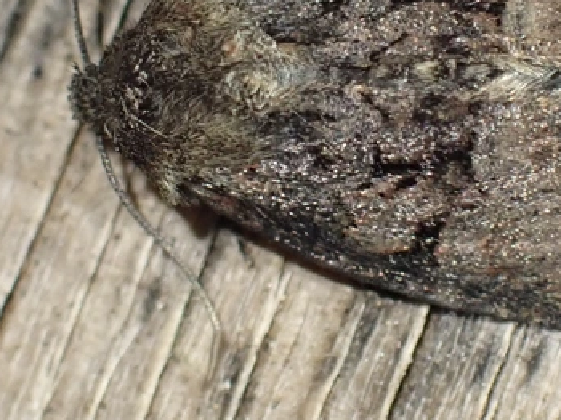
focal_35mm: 183
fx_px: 2964
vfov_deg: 8.1
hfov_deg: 10.8
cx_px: 418
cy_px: 90
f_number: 4.9
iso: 500
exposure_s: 1/80
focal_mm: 18
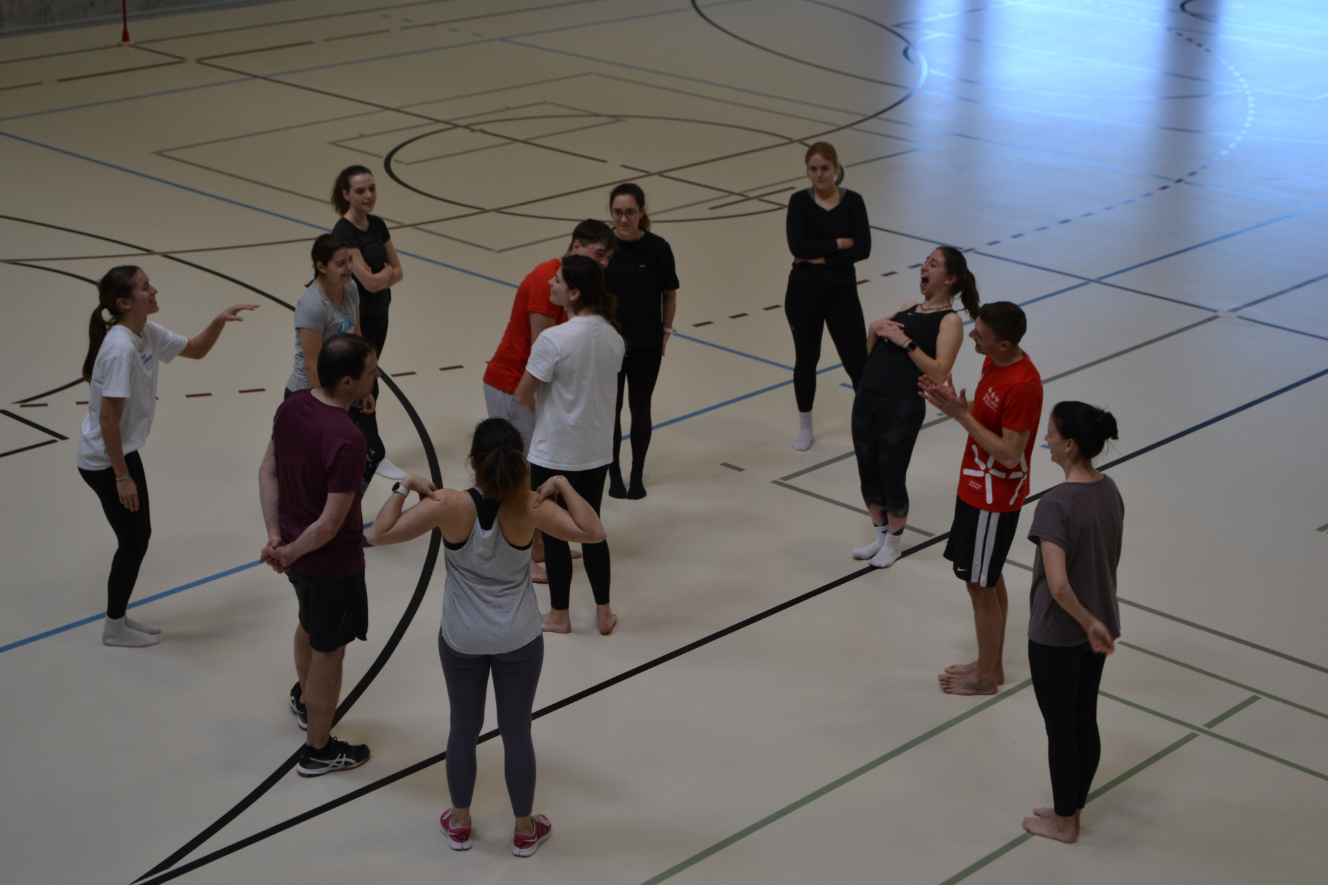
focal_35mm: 63
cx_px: 664
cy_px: 442
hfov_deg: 31.9
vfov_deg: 21.6
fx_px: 2324
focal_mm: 42
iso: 280
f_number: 5.6
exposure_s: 1/125
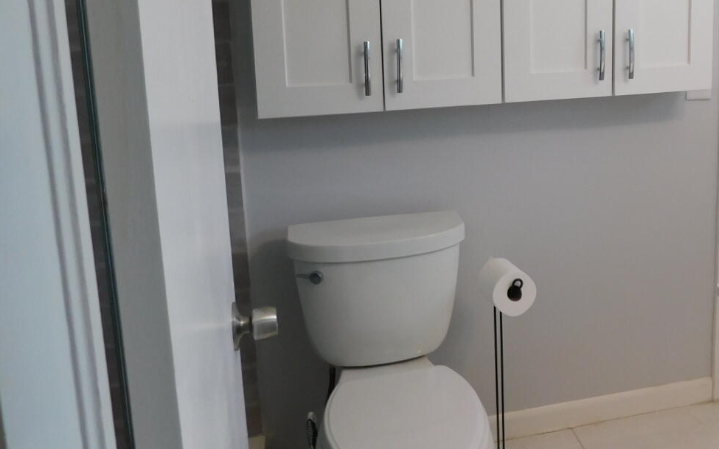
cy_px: 97
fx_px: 784
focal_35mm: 40
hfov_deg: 47.4
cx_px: 541
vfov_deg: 31.2
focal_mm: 4
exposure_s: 1/30
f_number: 3
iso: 125
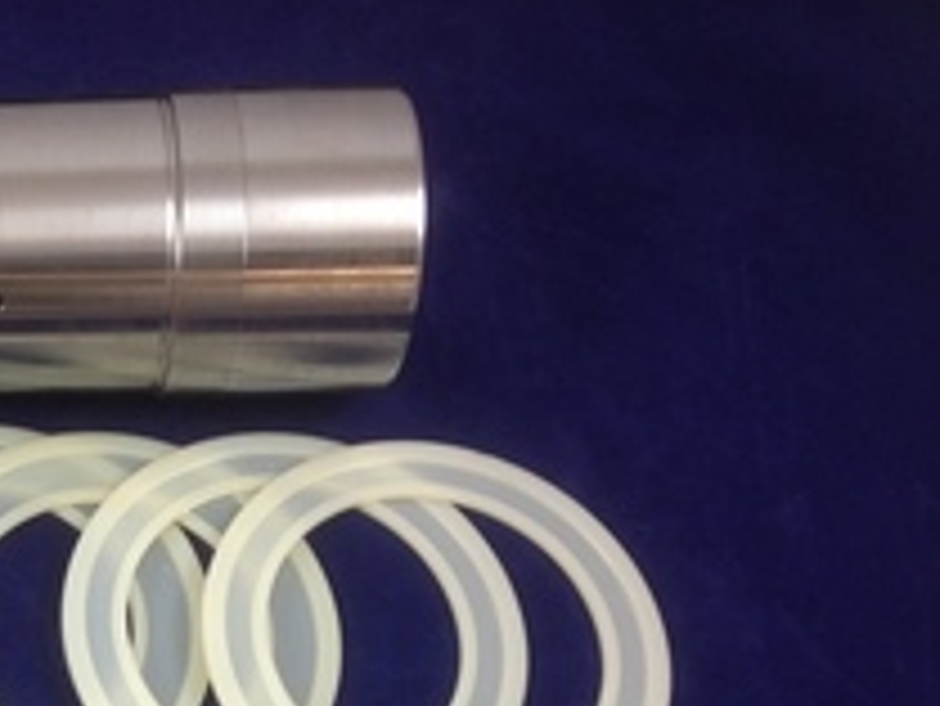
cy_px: 767
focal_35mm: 77
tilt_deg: -64.7
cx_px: -90
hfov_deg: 23.7
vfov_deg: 18.5
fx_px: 2092
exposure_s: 1/24
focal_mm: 4.28
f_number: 2.4
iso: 50
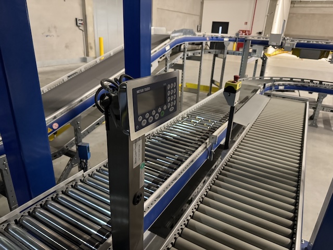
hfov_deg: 71.6
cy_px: 125
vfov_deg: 56.8
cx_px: 166
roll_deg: -2.0
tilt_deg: -24.5
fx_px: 231
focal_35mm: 24
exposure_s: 1/38
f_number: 1.78
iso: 1000
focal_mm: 6.76
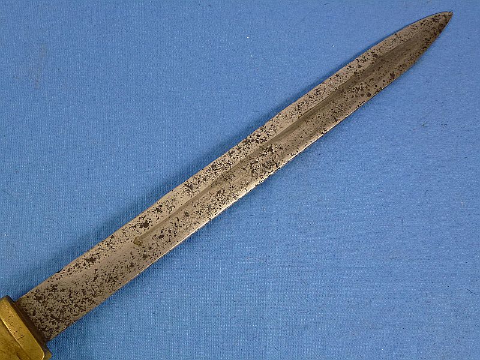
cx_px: 240
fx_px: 569
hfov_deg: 45.8
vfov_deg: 35.1
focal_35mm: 41
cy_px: 180
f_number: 3.9
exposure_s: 1/80
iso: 250
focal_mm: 7.4
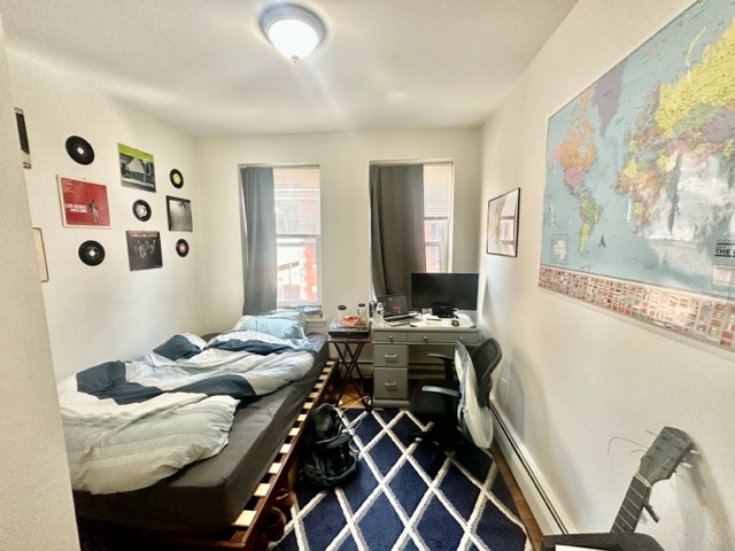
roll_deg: -0.8
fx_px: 297
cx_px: 368
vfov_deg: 85.7
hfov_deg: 102.1
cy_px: 276
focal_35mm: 14
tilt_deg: -7.2
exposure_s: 1/120
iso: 250
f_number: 2.2
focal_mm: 2.22
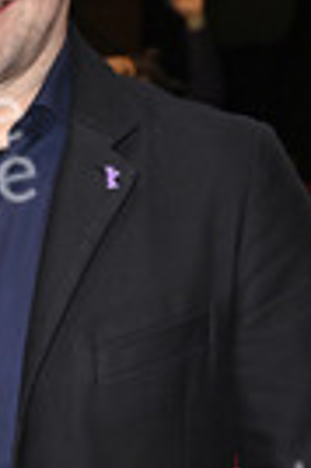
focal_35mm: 149
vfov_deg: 13.7
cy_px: 356
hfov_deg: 9.1
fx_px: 1936
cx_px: -42
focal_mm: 50
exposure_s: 1/200
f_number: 5.6
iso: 800
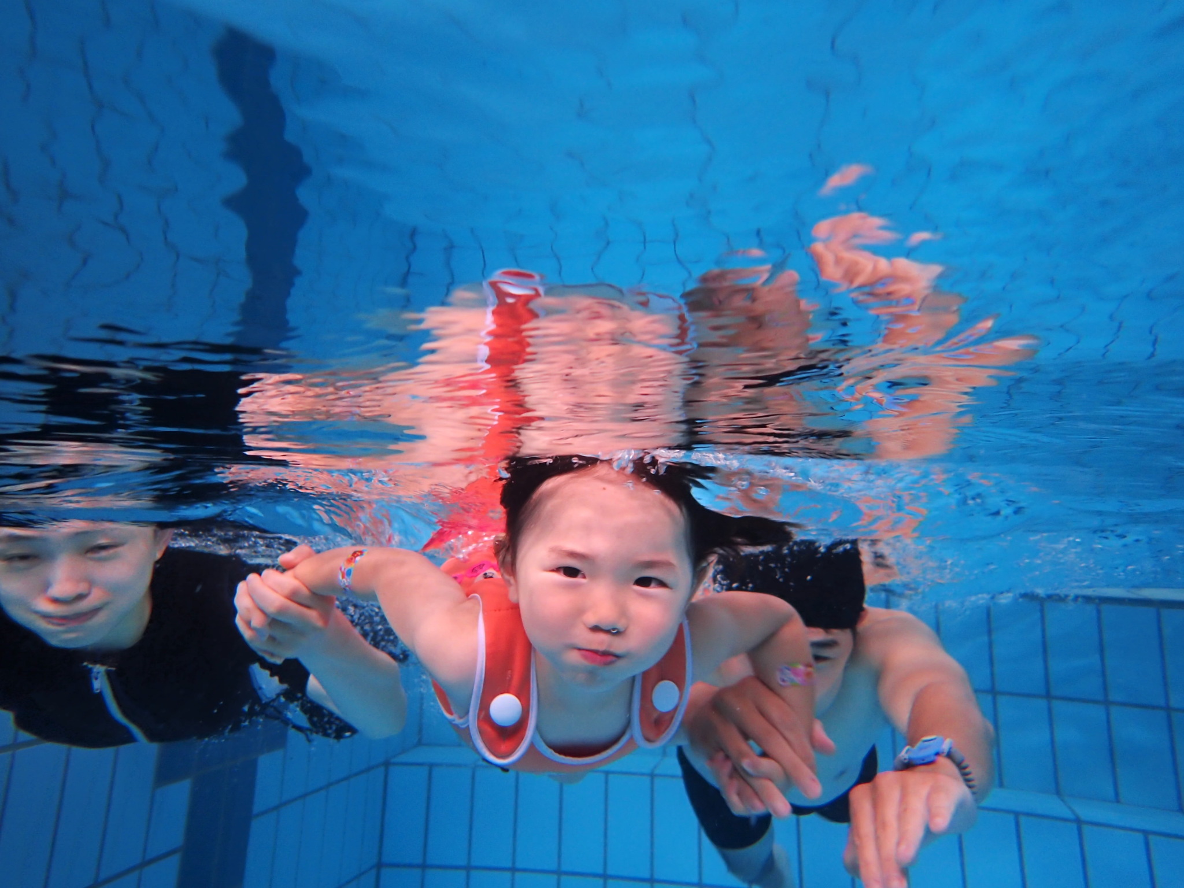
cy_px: 444
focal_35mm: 25
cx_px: 592
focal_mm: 4.5
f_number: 2
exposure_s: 1/60
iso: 160
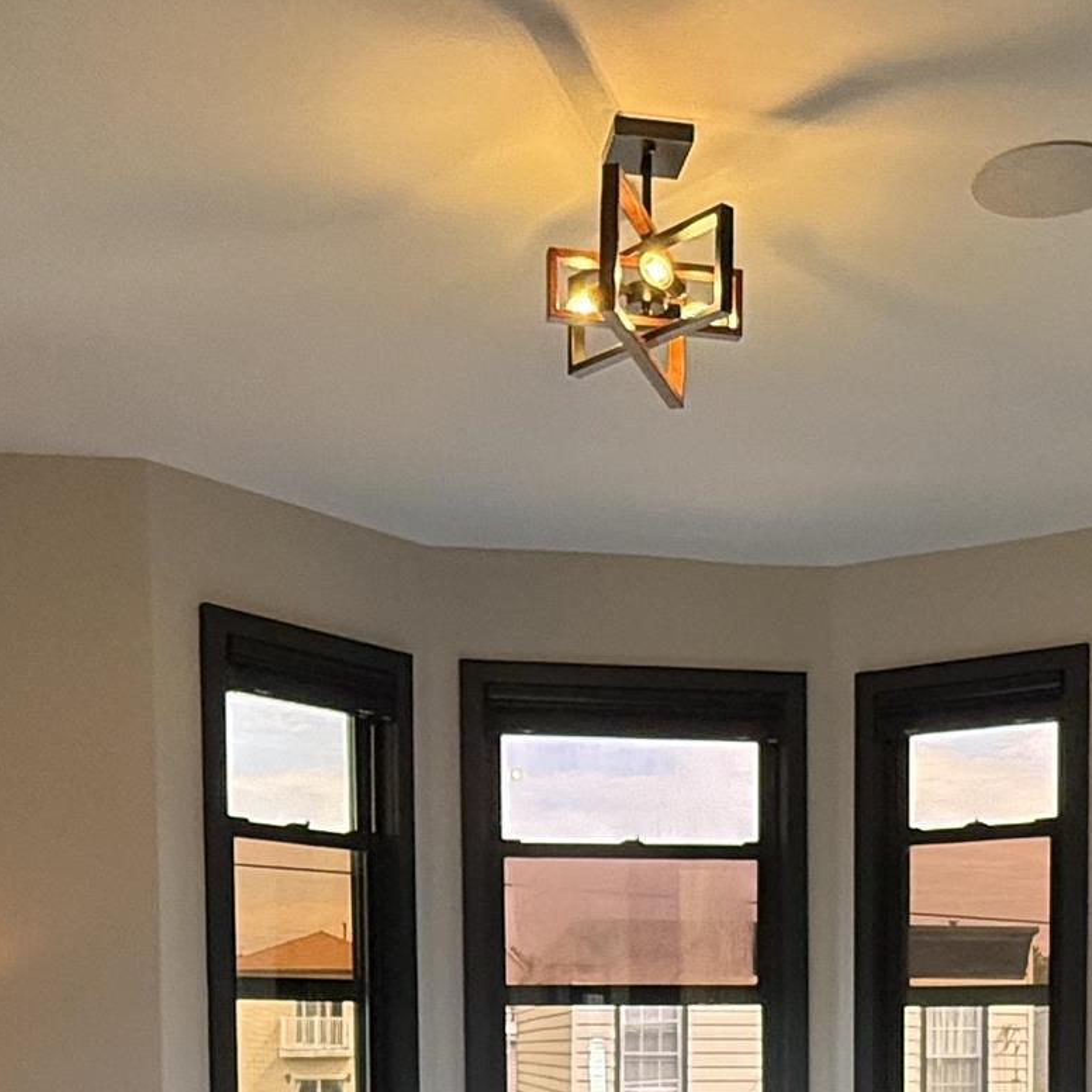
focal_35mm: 49
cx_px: 692
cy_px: 1137
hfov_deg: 34.5
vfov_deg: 31.6
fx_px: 1749
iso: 250
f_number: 2.2
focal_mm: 2.22
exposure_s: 1/120
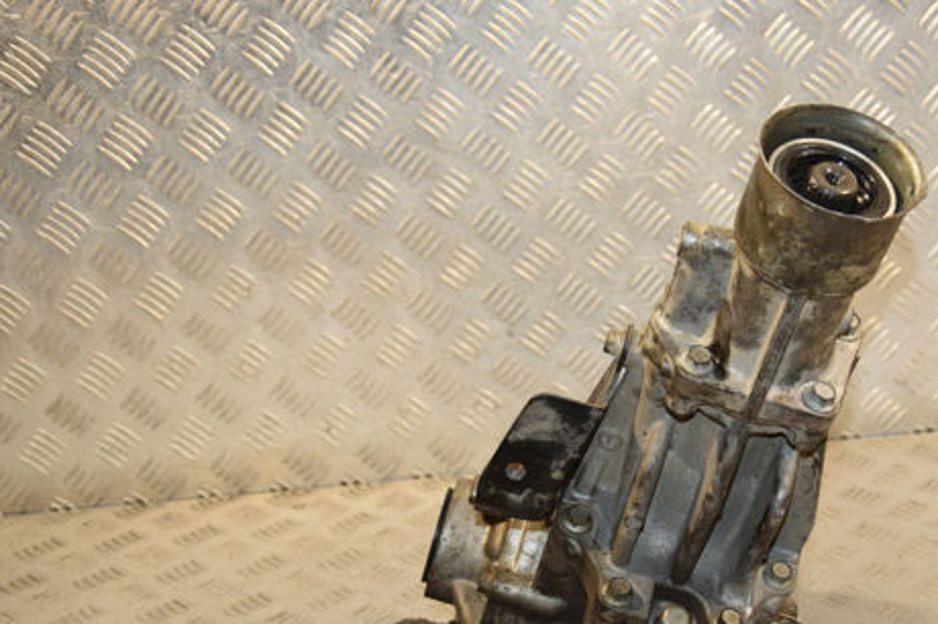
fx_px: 1849
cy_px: 424
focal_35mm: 71
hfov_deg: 28.2
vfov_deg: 19.1
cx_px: 650
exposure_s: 1/200
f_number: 5
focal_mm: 34
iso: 800
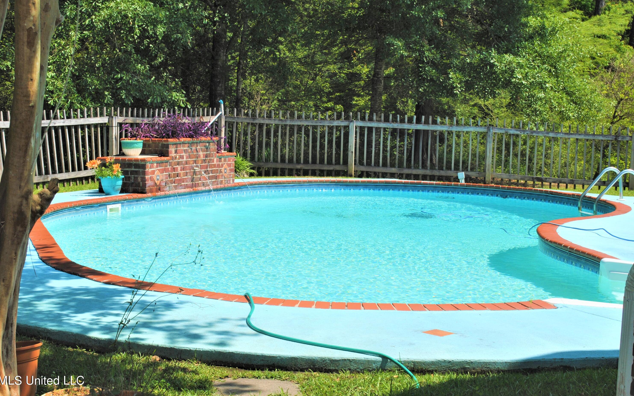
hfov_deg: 33.0
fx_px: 1071
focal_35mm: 62
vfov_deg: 21.0
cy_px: 185
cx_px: 317
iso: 100
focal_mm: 40
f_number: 10
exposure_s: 1/200
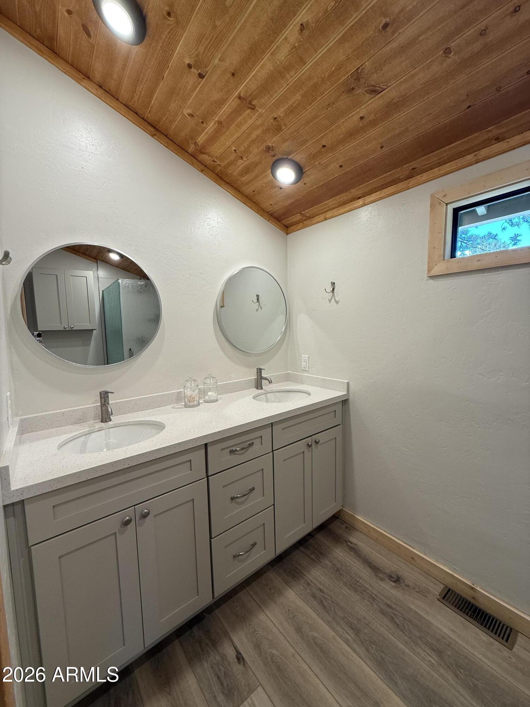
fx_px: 286
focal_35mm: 14
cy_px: 354
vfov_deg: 102.1
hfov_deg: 85.7
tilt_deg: -5.2
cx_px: 265
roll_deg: +0.8
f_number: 2.2
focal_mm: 2.22
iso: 100
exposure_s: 1/120
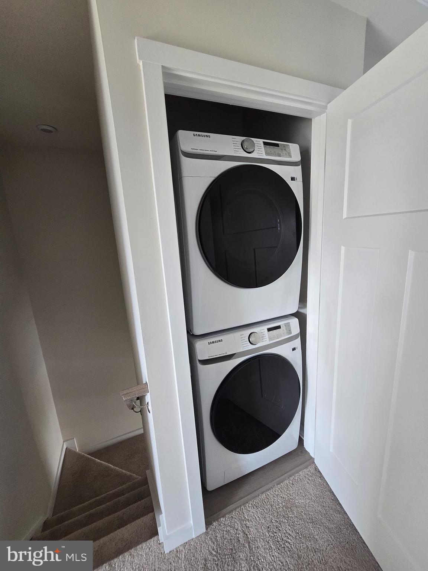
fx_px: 214
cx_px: 214
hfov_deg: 89.9
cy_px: 286
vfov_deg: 106.2
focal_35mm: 13
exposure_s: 1/60
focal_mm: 2.2
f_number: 2.2
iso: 250
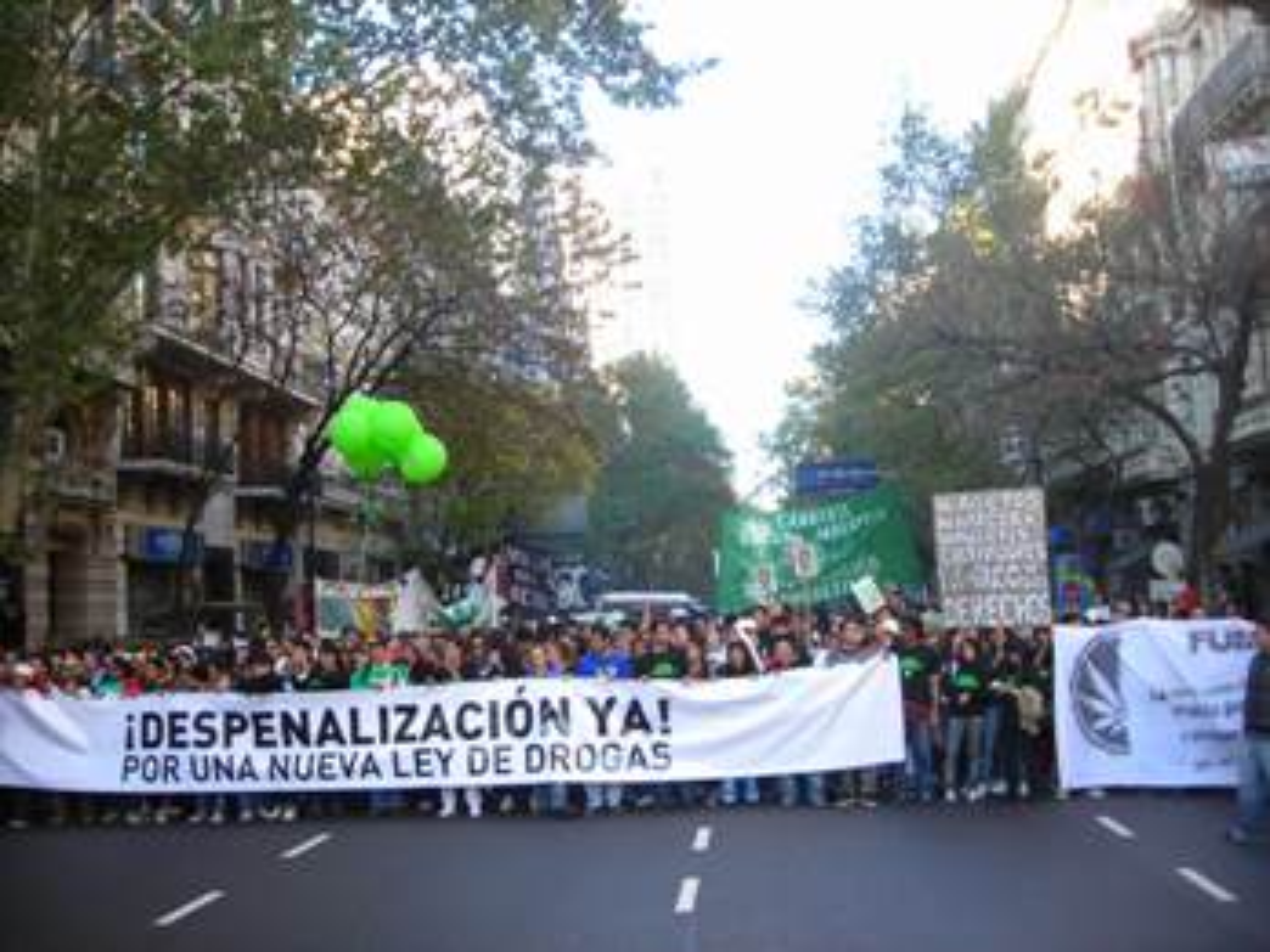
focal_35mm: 38
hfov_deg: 49.0
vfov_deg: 37.7
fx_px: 1394
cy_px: 476
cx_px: 635
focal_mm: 6.3
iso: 50
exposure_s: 1/37.6
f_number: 3.2
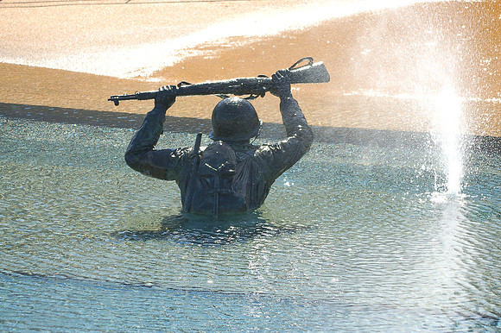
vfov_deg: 9.1
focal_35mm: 150
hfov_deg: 13.7
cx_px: 250
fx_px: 2086
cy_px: 166
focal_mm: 100
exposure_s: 1/320
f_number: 5.6
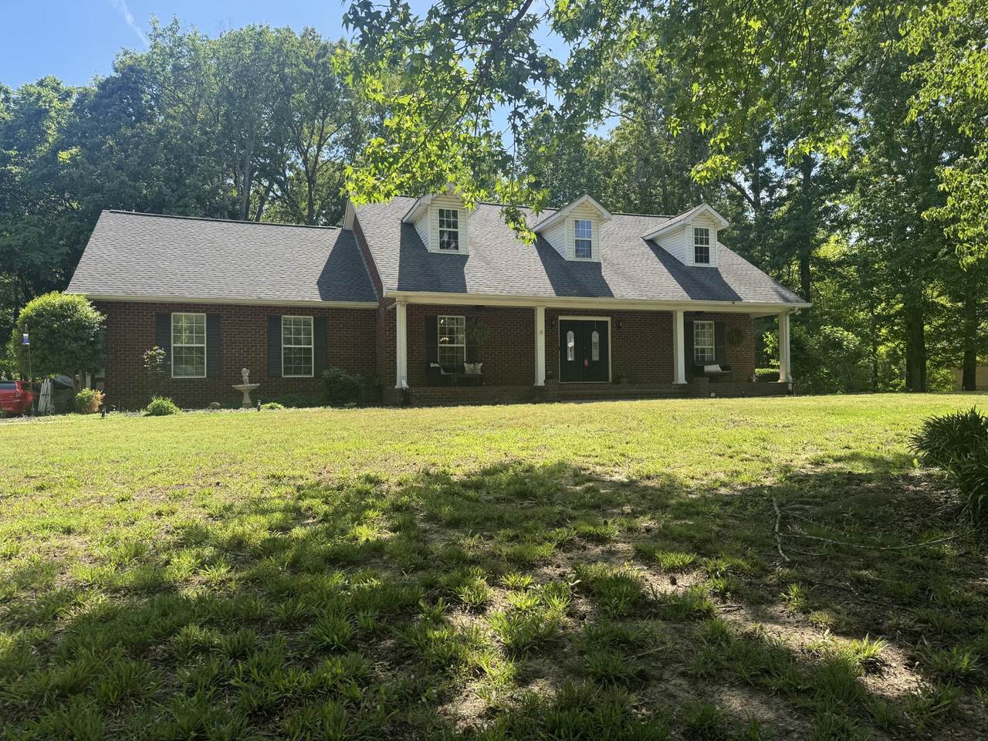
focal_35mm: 24
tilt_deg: +0.8
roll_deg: +1.0
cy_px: 370
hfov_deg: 71.6
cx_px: 494
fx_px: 685
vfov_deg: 56.8
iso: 80
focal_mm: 6.76
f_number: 1.78
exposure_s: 1/1311
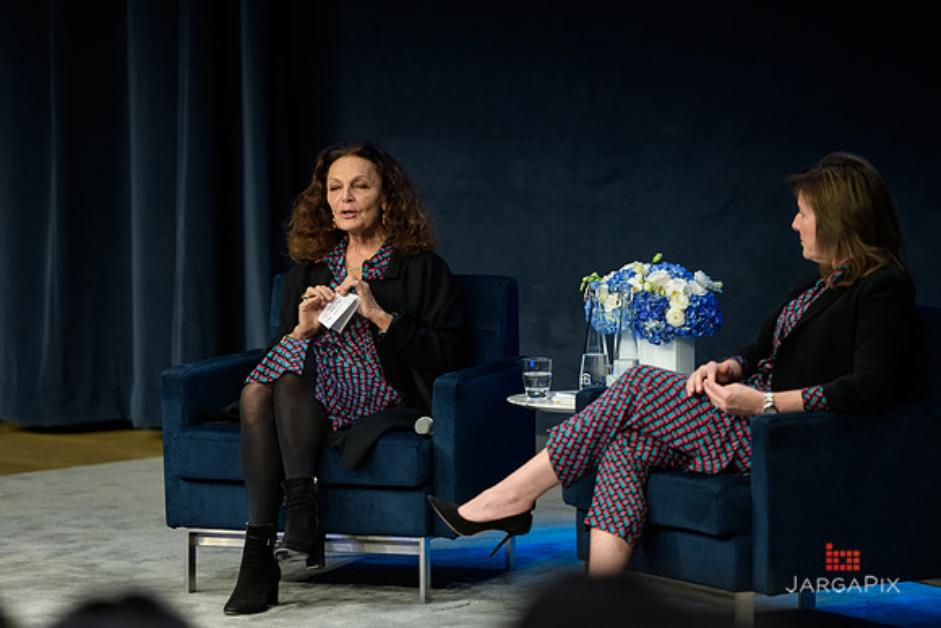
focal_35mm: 175
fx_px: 4575
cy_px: 314
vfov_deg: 7.9
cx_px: 470
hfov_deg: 11.7
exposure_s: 1/200
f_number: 3.2
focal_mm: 175
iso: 1000
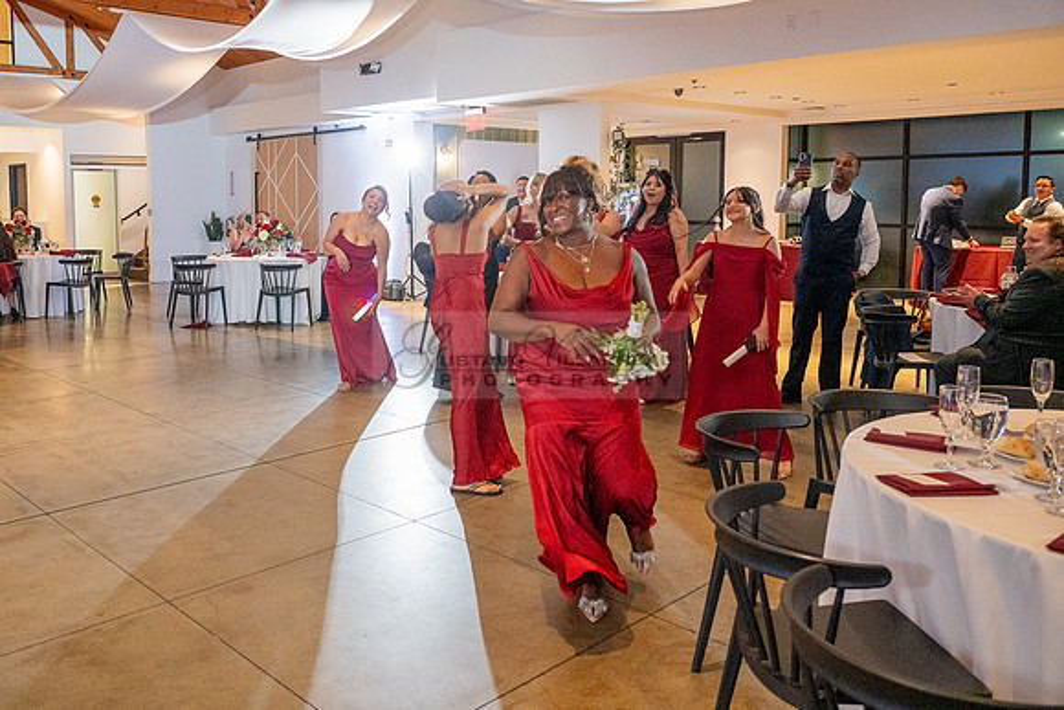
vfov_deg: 42.4
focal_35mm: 31
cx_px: 385
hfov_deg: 59.9
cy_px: 257
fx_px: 905
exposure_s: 1/200
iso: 3200
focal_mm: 24
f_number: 4
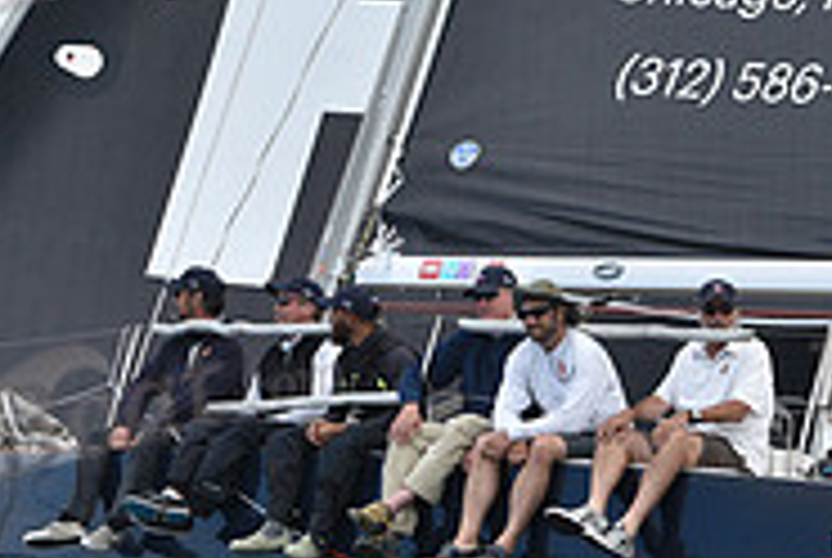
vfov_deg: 6.3
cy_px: 142
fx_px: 5069
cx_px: 580
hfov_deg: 9.4
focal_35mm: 219
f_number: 5.6
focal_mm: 70
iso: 250
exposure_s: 1/800
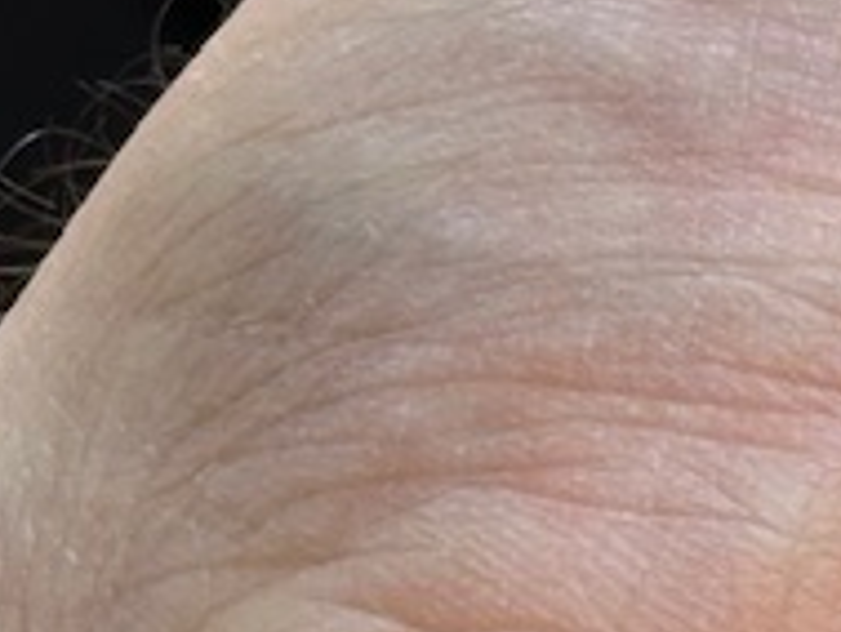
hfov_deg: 6.0
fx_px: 7901
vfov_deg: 4.6
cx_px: 1402
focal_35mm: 325
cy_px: 214
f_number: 1.78
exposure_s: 1/269
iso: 64
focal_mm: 6.86
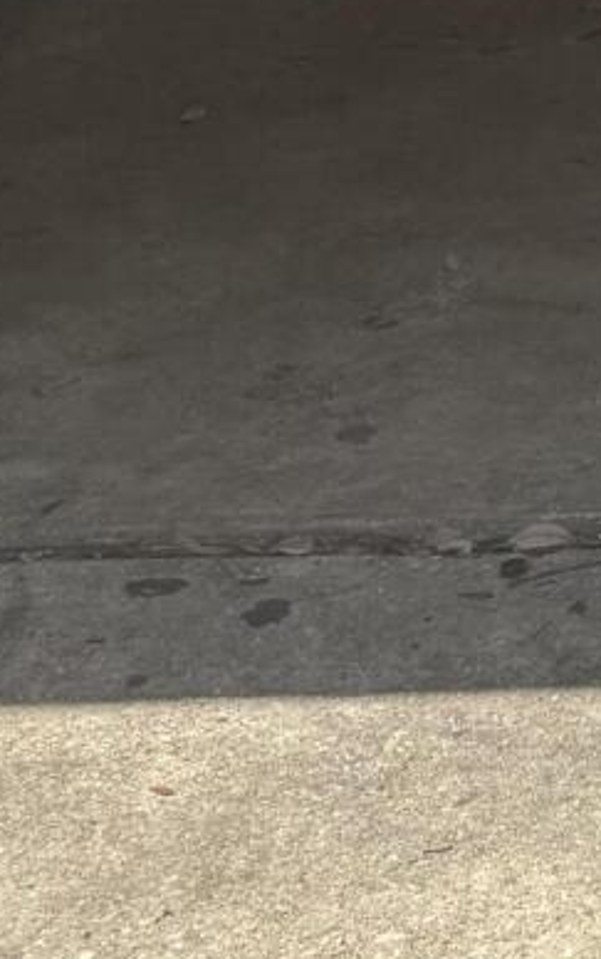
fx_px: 3428
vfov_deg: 14.7
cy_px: -529
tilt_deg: -11.6
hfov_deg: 8.8
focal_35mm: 131
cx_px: 1561
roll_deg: +0.7
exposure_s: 1/1949
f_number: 1.78
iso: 80
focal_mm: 6.76
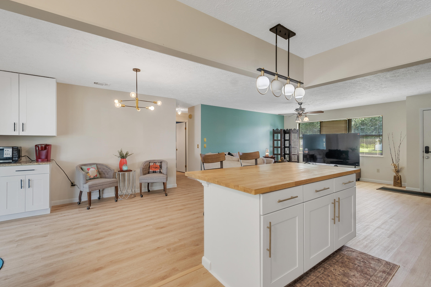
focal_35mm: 16
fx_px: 192
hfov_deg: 96.7
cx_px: 225
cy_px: 138
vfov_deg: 73.7
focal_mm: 10
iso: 320
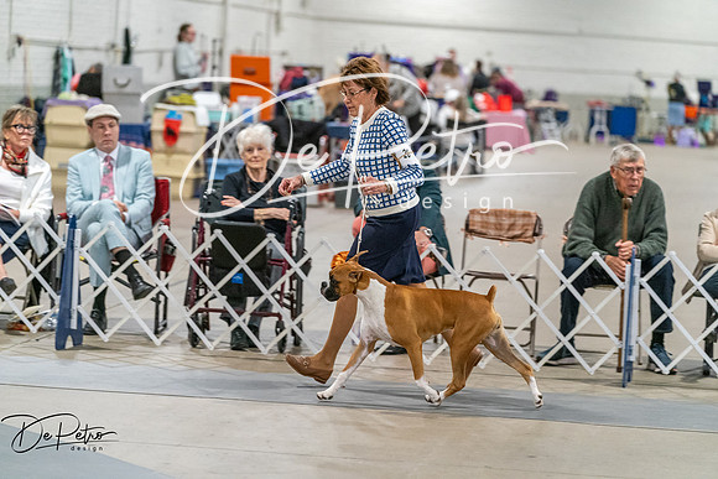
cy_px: 240
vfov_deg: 9.3
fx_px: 2952
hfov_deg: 13.9
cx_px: 359
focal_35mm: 148
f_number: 3.5
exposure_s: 1/250
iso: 6400
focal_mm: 148
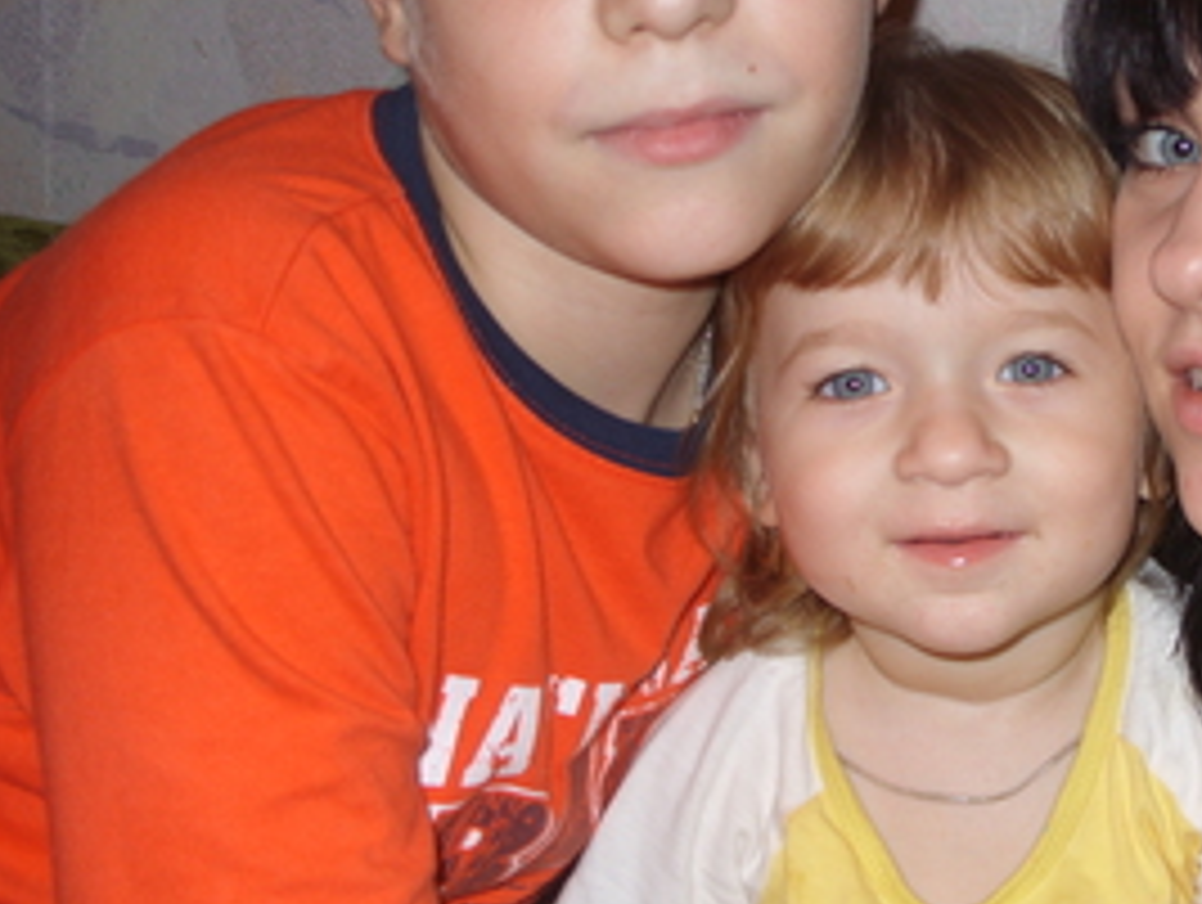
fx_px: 2225
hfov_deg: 29.6
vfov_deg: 23.0
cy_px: 382
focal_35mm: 64
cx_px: 945
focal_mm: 7.8
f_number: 2.8
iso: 50
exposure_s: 1/30
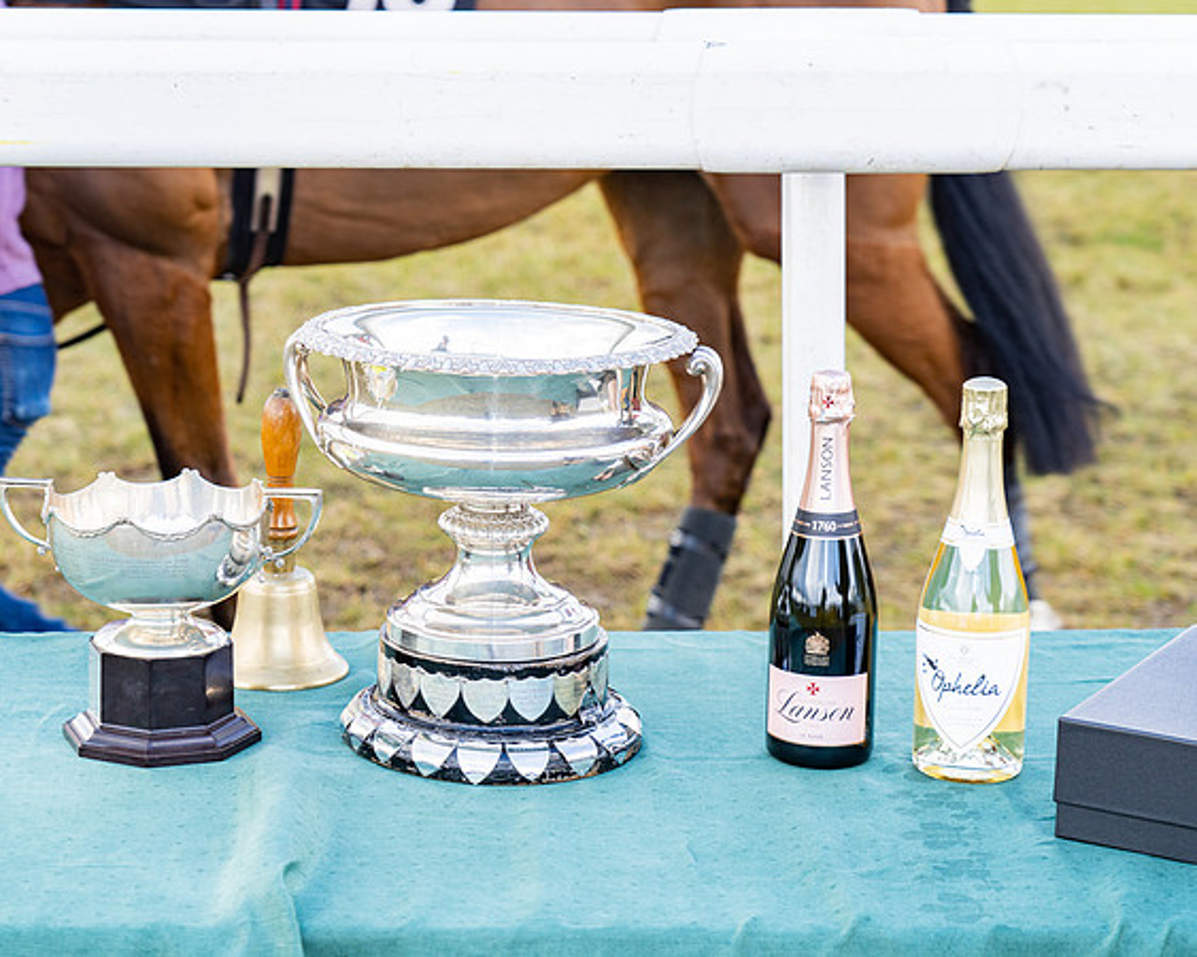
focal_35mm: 80
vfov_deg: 19.1
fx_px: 2843
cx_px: 416
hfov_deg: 23.7
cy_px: 438
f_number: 5
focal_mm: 65
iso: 400
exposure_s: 1/250
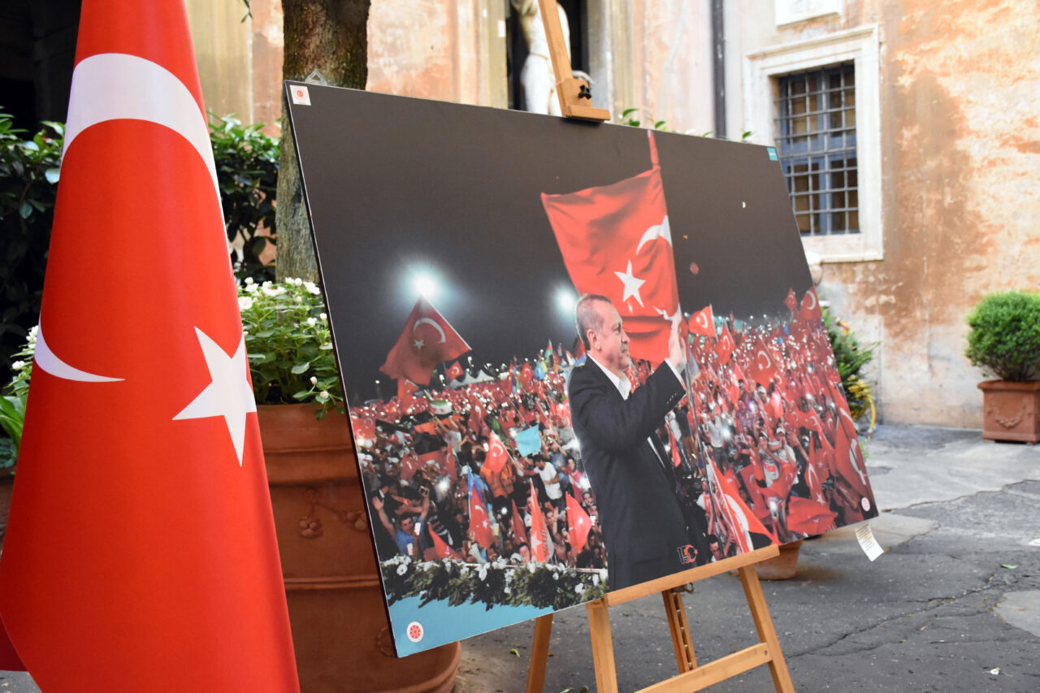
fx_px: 1126
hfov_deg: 49.6
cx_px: 520
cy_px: 346
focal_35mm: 39
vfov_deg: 34.2
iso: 2800
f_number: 4
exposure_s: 1/640
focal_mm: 26
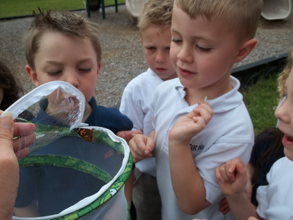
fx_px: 279
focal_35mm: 33
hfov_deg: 55.4
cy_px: 110
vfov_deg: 42.9
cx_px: 146
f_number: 3.3
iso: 64
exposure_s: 1/400
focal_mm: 5.9
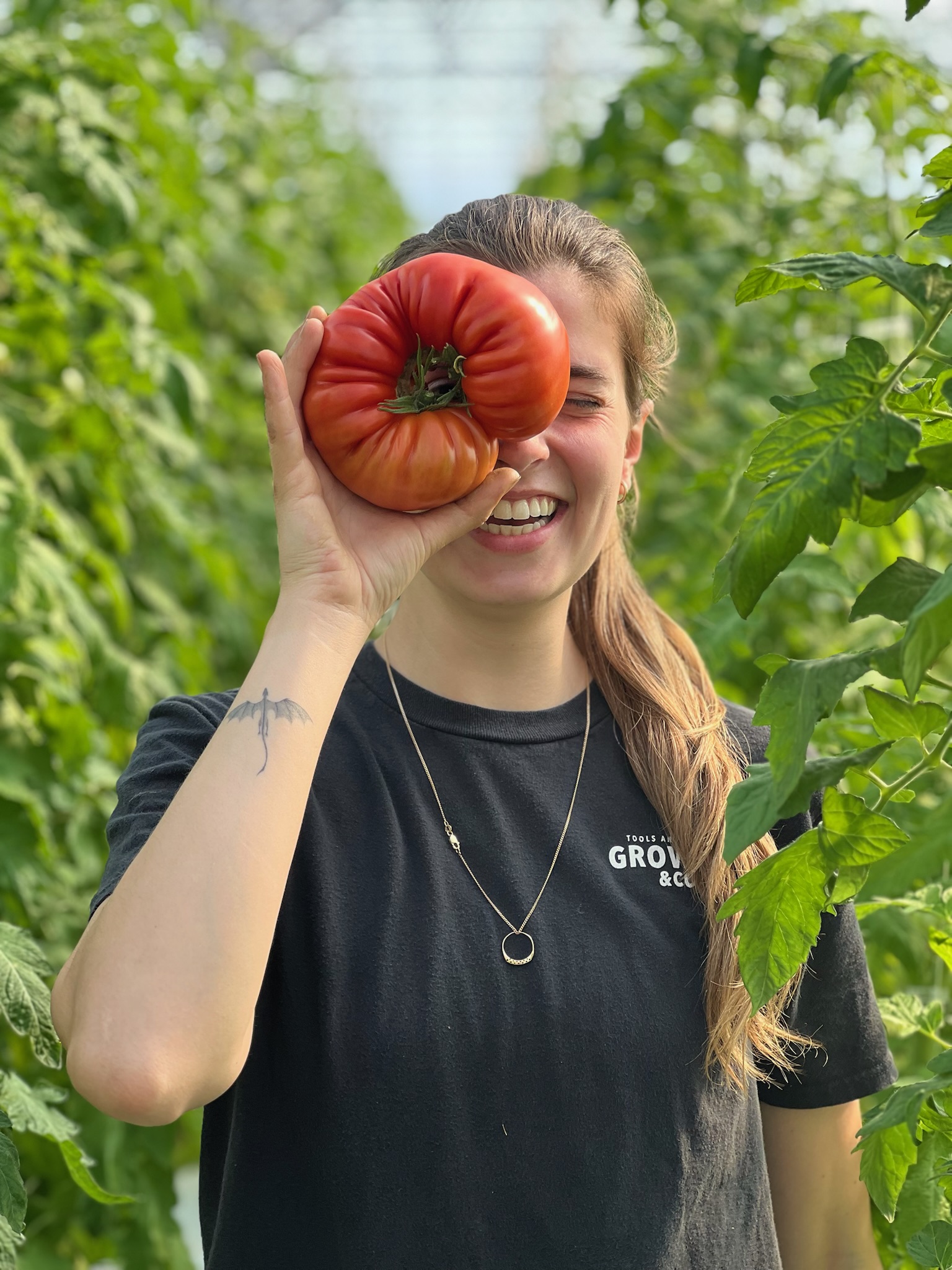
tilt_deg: -5.7
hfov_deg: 19.1
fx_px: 2824
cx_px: 476
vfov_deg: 25.3
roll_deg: +1.6
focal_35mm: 77
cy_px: 635
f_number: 2.8
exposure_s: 1/121
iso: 25
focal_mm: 9
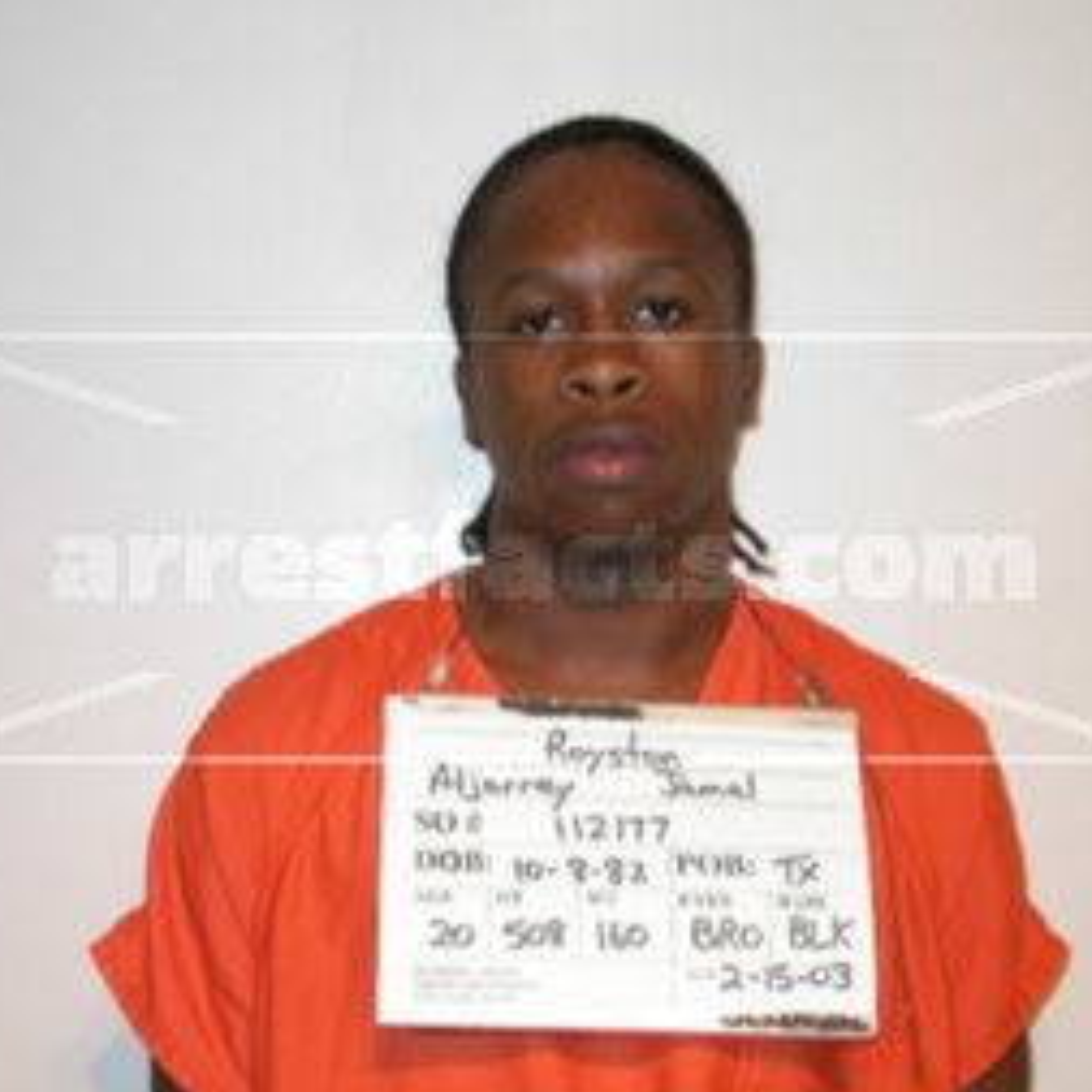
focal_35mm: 71
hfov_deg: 24.3
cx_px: 542
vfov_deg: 24.3
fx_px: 2534
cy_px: 550
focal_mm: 12.2
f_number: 3
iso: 100
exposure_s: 1/60.3
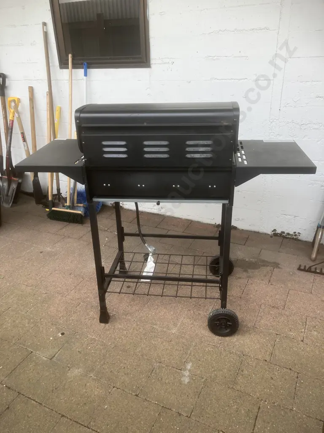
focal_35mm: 28
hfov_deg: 49.7
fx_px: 349
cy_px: 216
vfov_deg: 63.4
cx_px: 162
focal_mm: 3.99
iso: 25
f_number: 1.8
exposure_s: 1/121
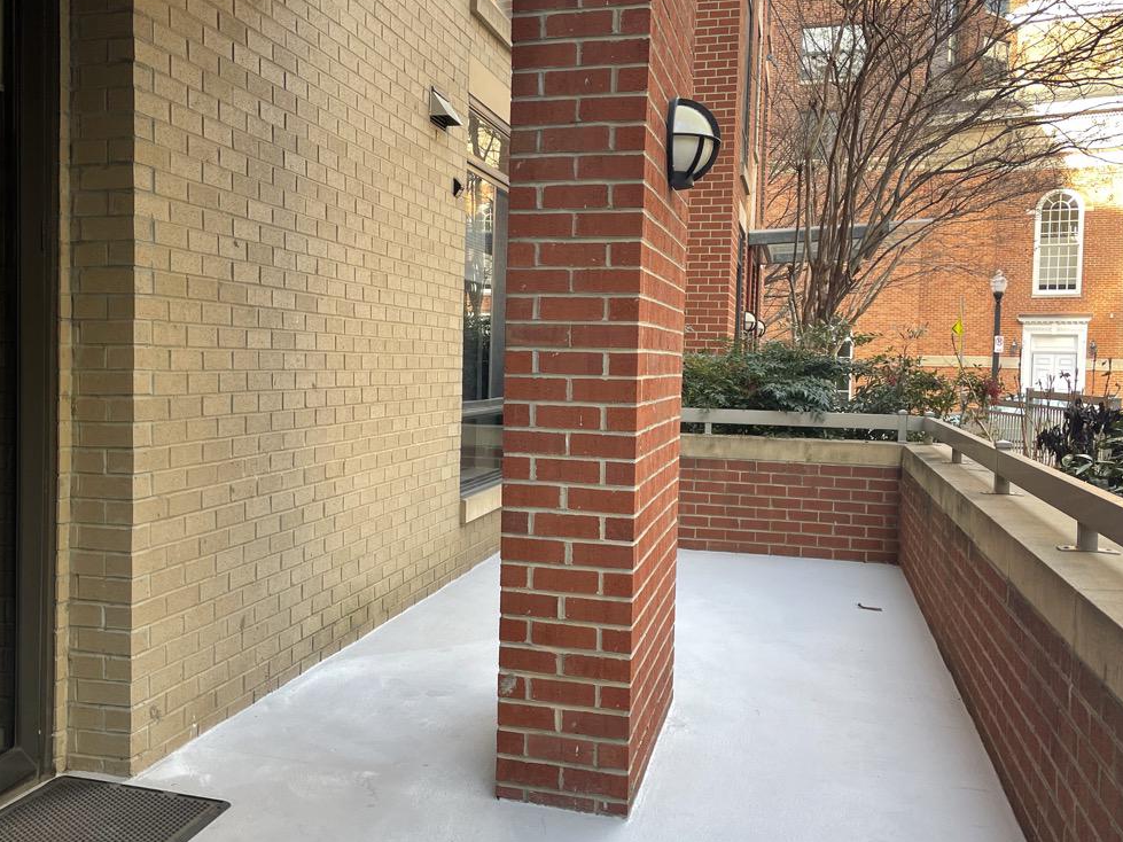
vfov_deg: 41.8
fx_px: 1103
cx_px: 455
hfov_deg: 53.6
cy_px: 404
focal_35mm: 34
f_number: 1.6
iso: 40
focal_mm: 4.2
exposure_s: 1/121
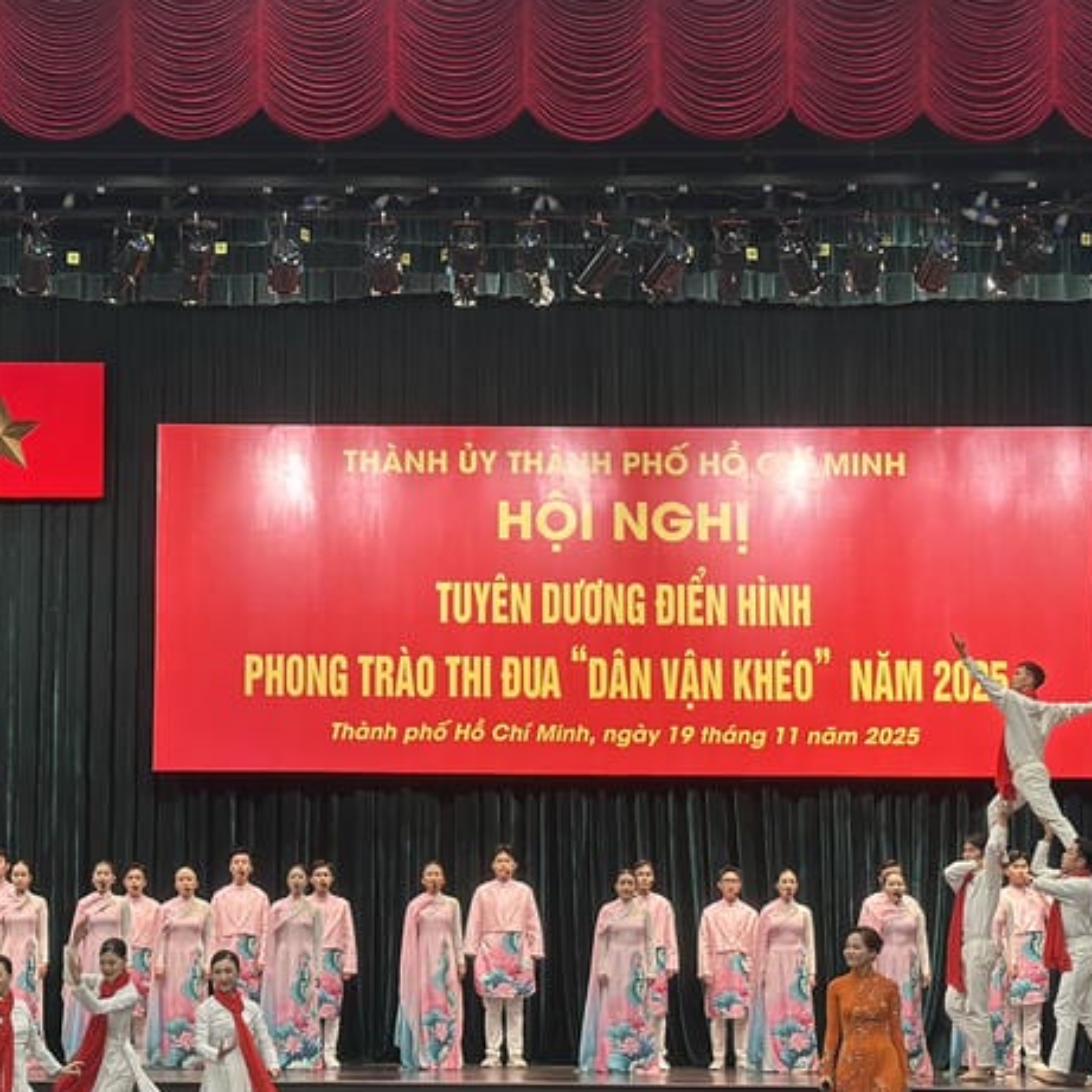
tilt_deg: +9.1
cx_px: 296
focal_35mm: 92
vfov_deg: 18.9
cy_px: 516
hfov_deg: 18.8
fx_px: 3284
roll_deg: -0.5
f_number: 1.78
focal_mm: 6.86
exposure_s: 1/100
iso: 125
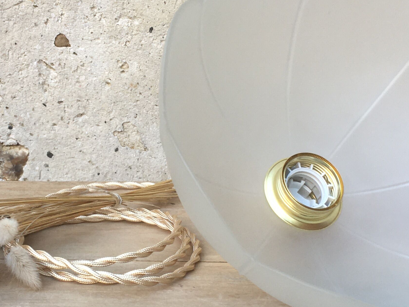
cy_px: 147
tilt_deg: -13.5
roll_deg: +0.3
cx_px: 167
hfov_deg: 27.7
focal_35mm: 70
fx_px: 827
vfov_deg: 21.0
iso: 25
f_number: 2.2
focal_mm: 4.15
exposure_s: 1/50
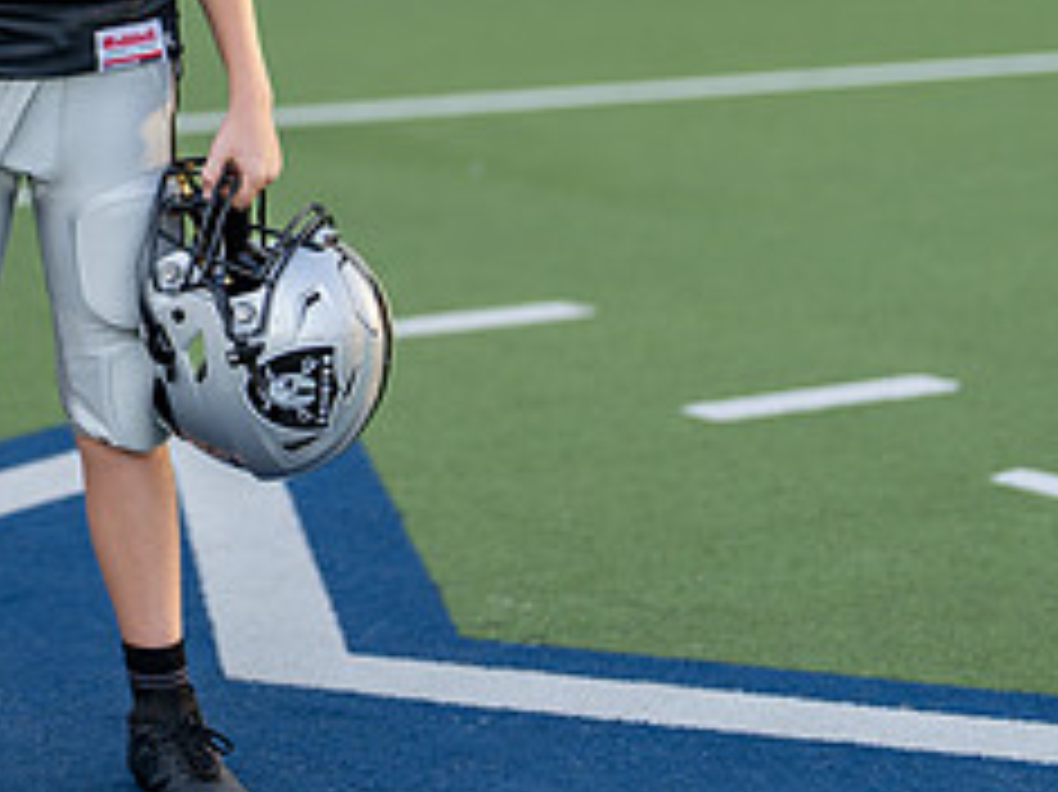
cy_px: 36
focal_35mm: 130
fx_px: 3971
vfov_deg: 11.3
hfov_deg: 14.9
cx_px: -9
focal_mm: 50
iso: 100
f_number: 1.2
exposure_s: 1/2000
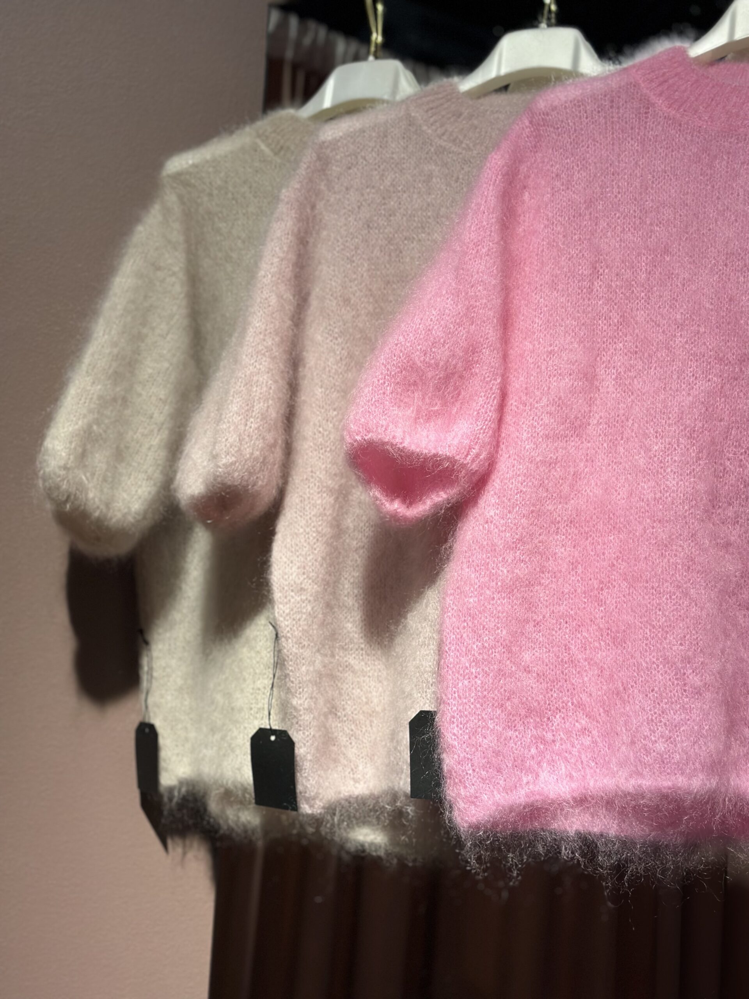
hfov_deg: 30.3
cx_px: 374
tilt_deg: +1.3
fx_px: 1385
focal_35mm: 48
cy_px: 500
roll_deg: +0.5
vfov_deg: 39.7
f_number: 1.78
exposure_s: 1/140
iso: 64
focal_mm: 6.86
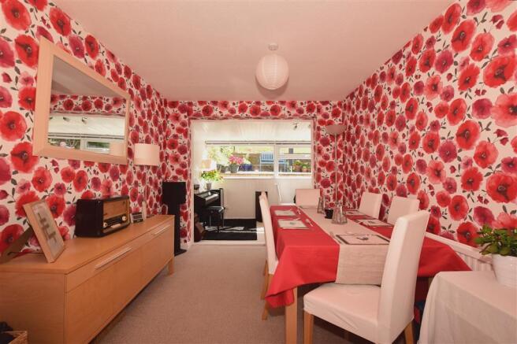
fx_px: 215
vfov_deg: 77.3
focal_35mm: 15
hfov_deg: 100.4
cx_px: 258
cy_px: 172
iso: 400
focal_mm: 10
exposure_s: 1/200
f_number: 8
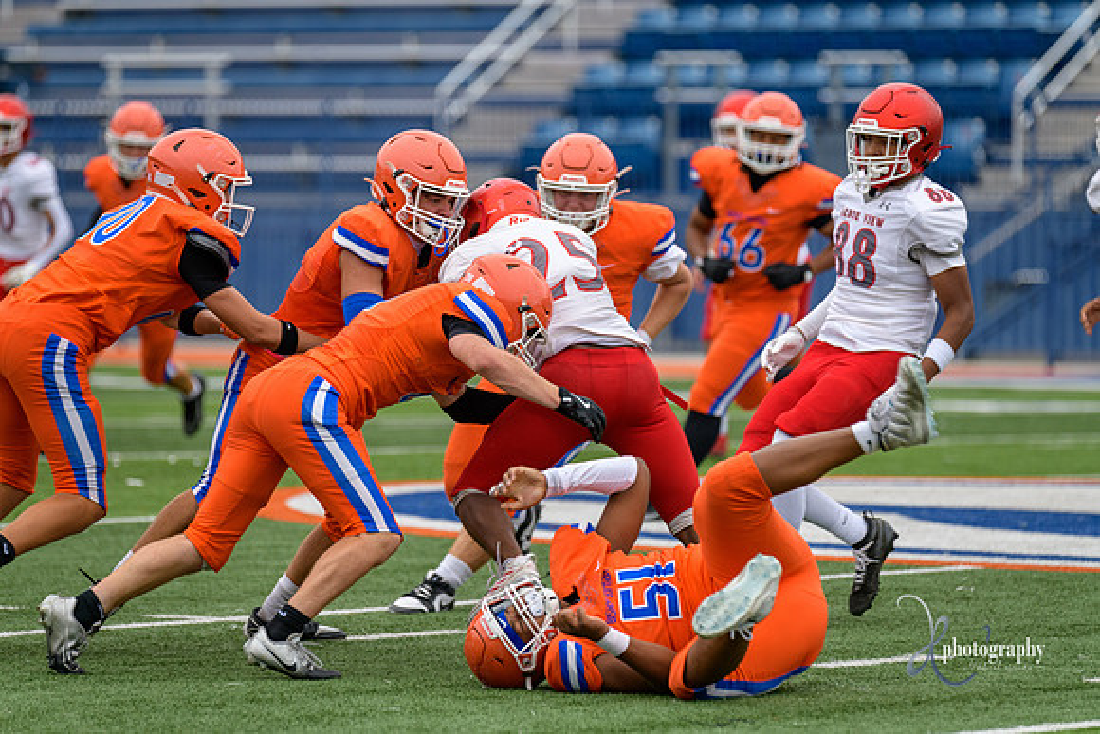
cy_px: 367
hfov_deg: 8.2
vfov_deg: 5.5
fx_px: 7640
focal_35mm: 250
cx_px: 550
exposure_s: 1/800
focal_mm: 250
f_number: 3.5
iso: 500
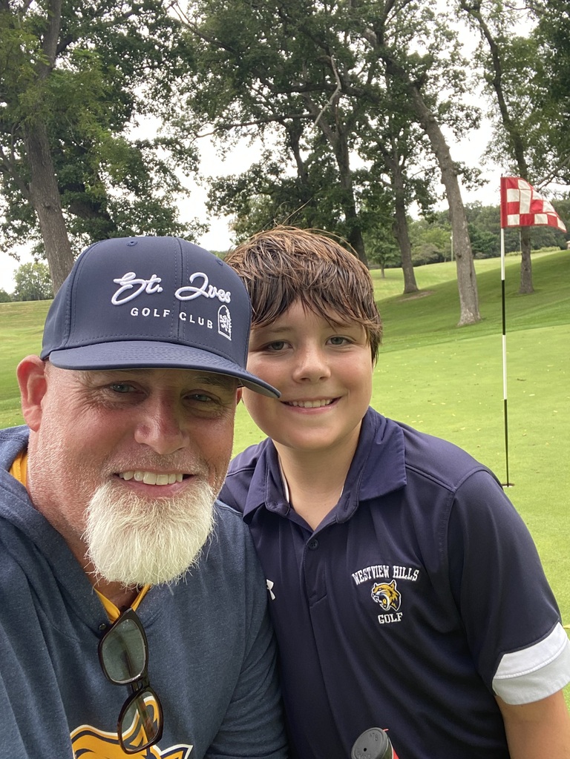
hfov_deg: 46.8
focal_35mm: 30
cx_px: 285
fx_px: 659
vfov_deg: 60.0
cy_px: 380
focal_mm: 2.71
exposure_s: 1/122
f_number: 2.2
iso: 40
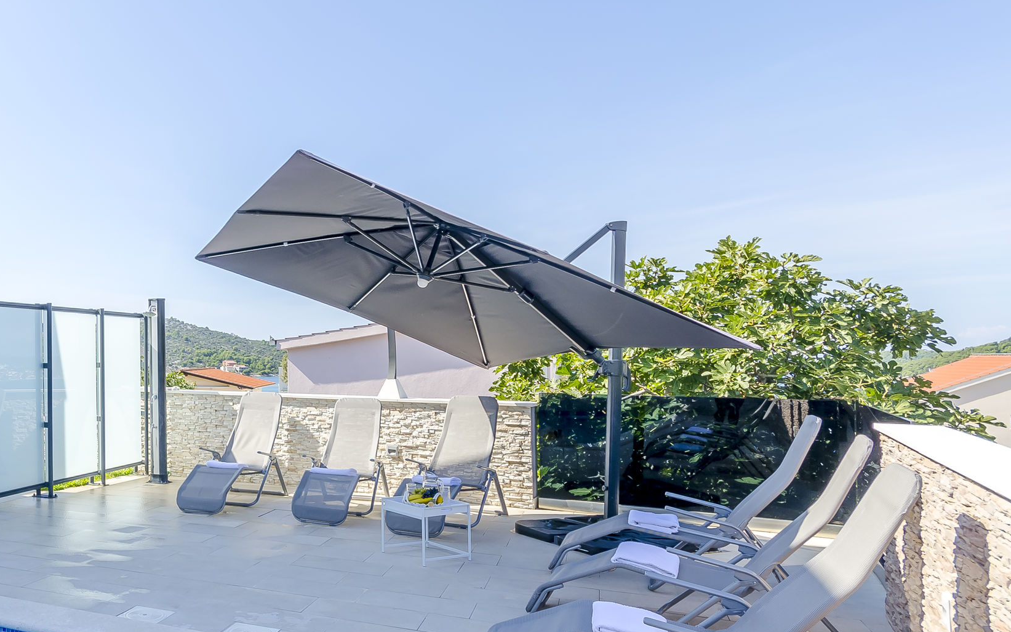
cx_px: 188
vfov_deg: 47.1
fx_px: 716
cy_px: 402
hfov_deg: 63.7
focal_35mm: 26
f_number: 8
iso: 125
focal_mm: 10
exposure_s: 1/250
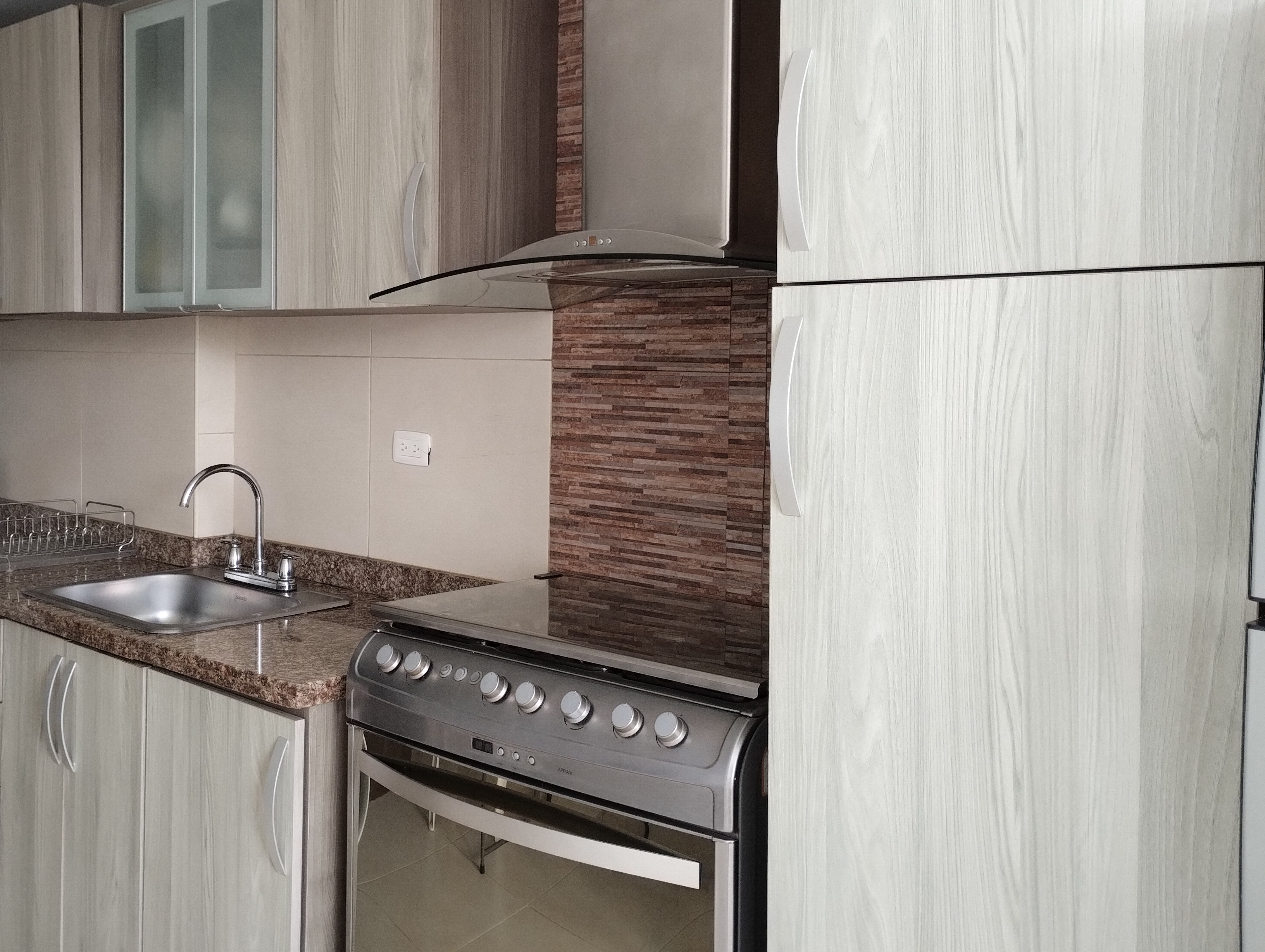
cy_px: 384
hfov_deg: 52.3
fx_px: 1281
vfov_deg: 40.6
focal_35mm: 35
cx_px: 526
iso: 369
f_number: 1.8
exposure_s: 1/30
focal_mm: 4.27
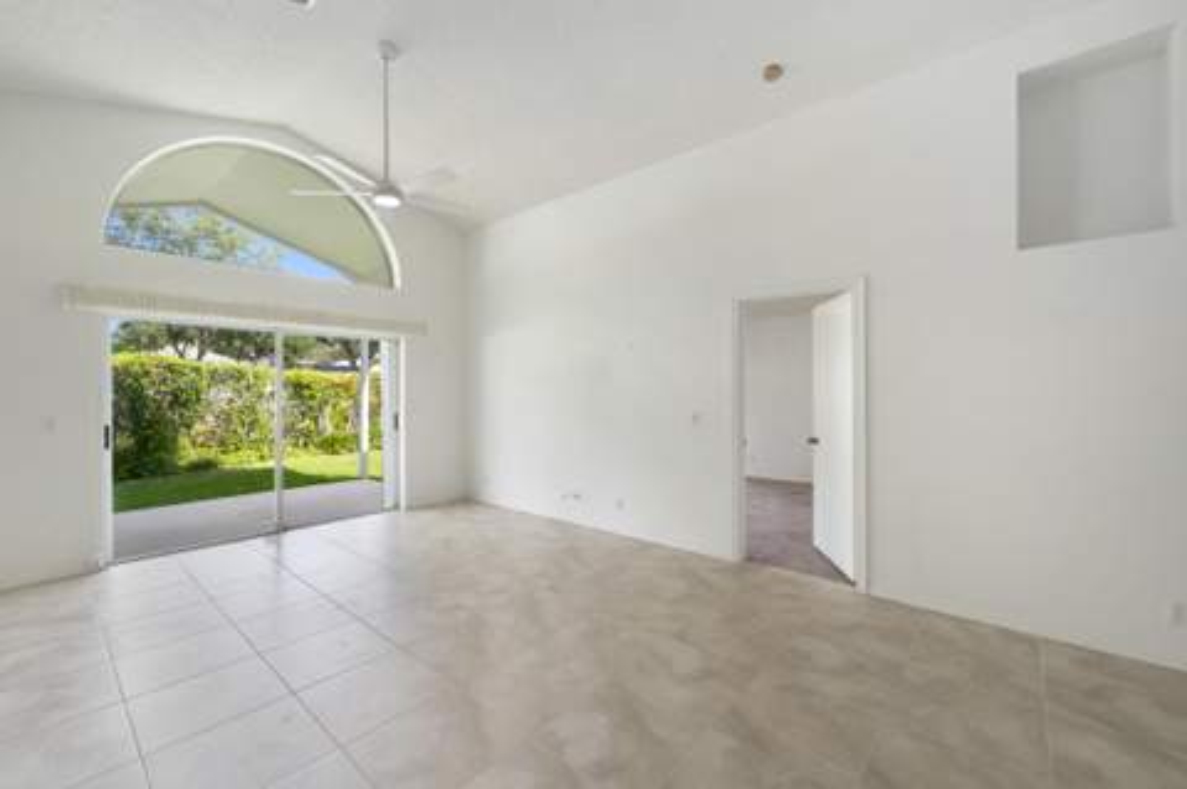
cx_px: 594
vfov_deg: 81.1
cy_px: 394
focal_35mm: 14
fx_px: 461
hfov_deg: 104.3
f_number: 9
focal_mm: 14
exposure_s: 1/25
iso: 250
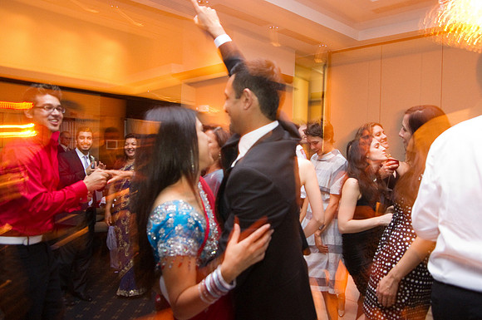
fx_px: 455
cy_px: 160
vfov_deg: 38.8
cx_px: 241
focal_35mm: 34
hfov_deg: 55.9
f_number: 4
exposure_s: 1/4
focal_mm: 23
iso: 2500
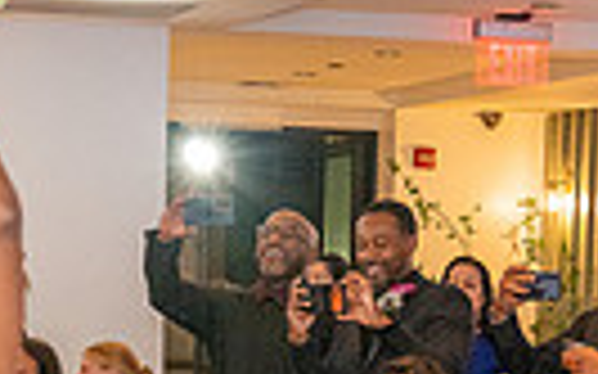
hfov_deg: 13.1
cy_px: 584
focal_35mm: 160
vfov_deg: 8.0
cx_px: 274
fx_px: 2606
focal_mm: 36
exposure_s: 1/200
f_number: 3.5
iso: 2000
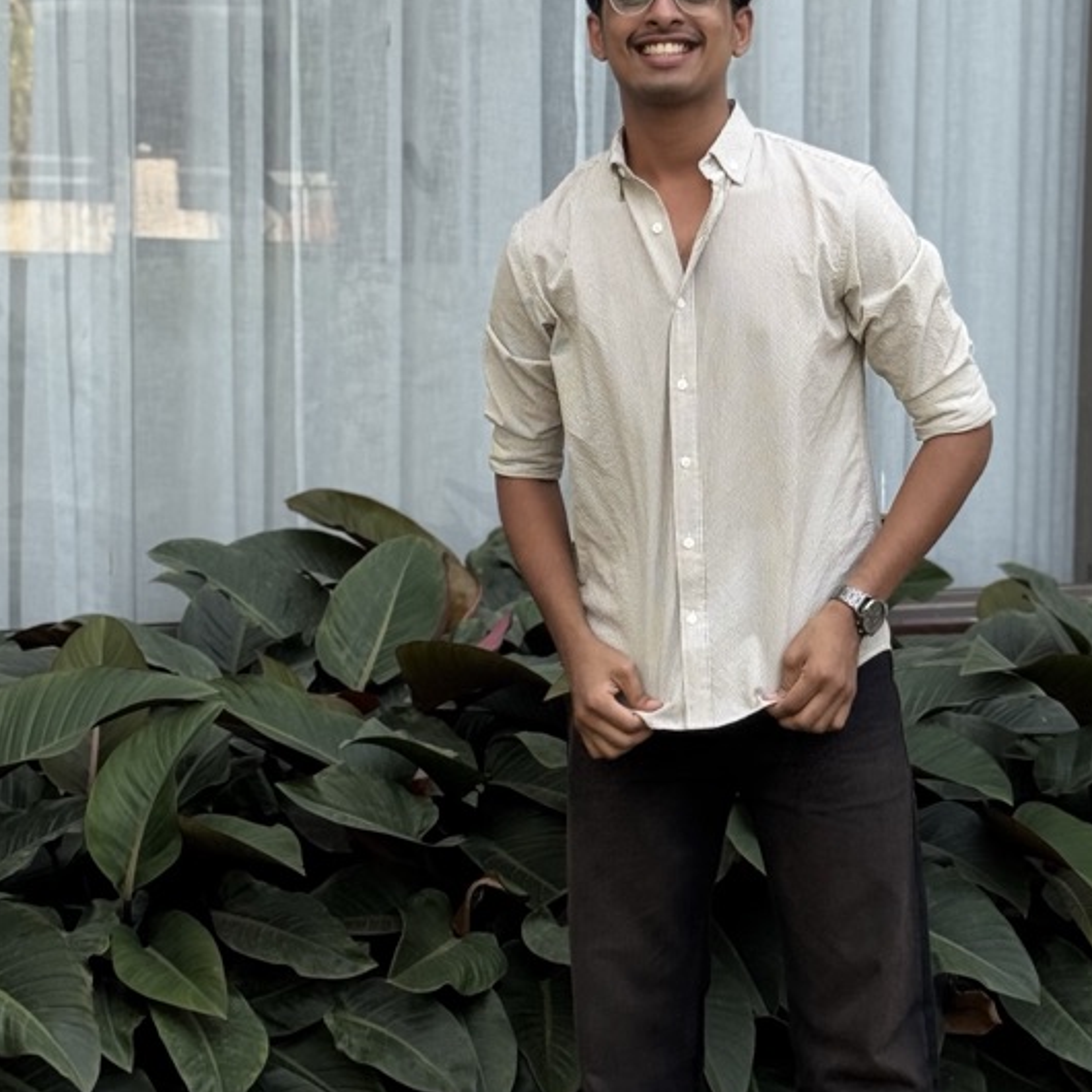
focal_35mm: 96
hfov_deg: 18.1
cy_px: 569
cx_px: 713
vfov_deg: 18.1
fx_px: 3426
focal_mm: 6.76
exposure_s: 1/368
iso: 64
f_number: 1.78
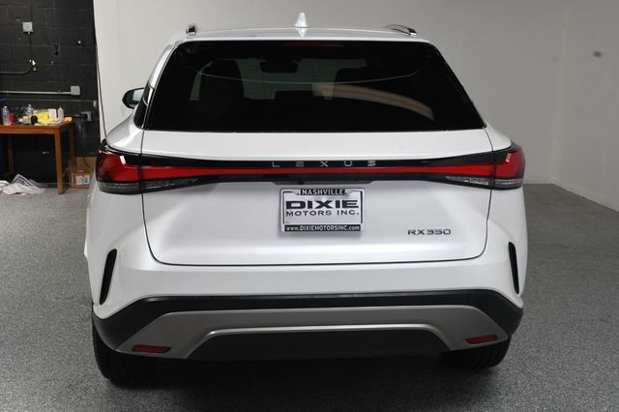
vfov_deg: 28.0
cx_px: 310
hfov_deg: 41.1
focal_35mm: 48
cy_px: 206
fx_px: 825
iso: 100
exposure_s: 1/160
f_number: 13
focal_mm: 32
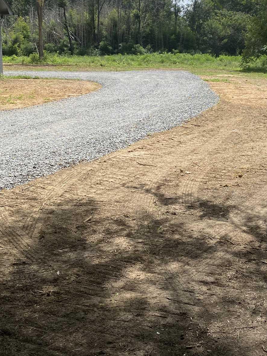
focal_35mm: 51
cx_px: 208
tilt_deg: -6.2
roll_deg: +0.3
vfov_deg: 37.2
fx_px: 525
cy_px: 128
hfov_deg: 28.1
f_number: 1.8
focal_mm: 4.25
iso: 32
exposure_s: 1/2571
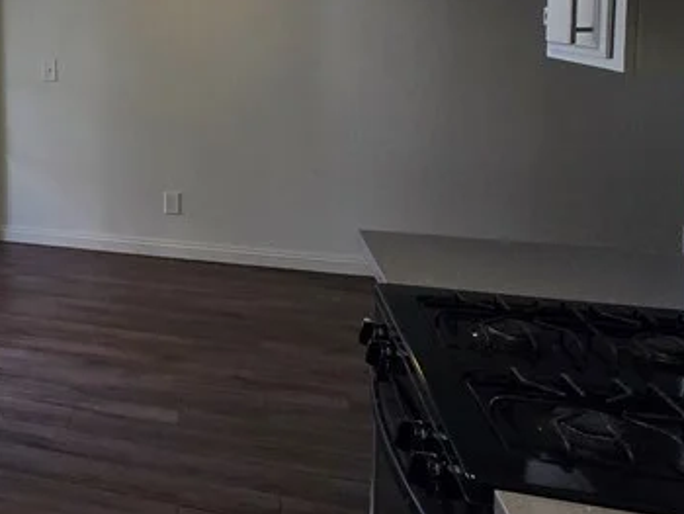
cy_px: 84
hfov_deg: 37.2
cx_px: -137
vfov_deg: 36.2
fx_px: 751
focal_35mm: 38
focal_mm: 2.2
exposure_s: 1/120
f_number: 2.2
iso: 80
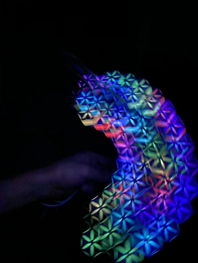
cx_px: 99
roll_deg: -16.4
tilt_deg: -16.3
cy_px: 132
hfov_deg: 53.1
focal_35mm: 26
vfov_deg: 67.3
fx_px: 198
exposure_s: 1/8
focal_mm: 4.25
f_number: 1.8
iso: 1000
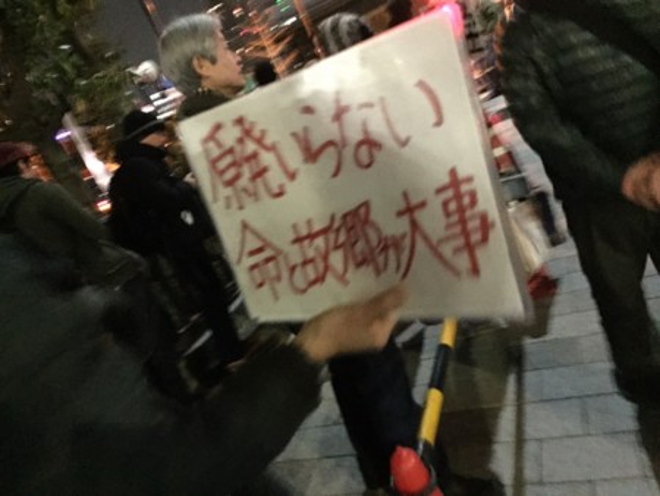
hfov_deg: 61.6
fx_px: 553
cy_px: 248
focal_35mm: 29
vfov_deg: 48.3
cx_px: 330
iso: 1600
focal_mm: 4.15
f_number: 2.2
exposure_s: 1/15
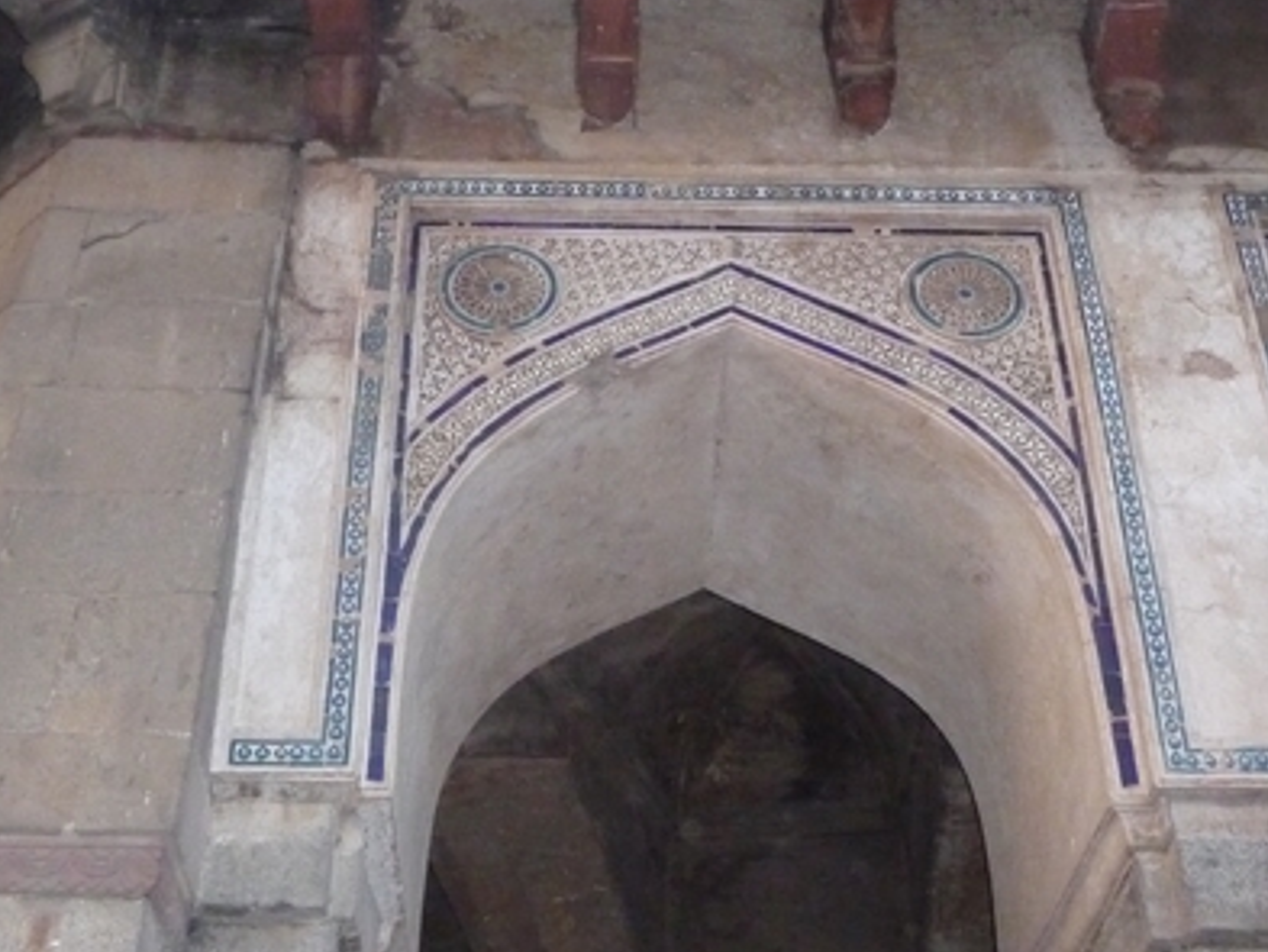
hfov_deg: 34.9
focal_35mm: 55
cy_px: 471
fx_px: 2015
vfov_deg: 26.6
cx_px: 629
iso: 800
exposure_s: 1/30
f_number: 3.5
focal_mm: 5.3
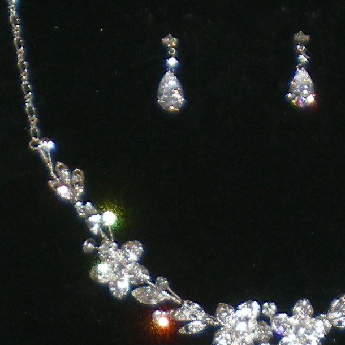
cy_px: 420
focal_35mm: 196
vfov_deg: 8.8
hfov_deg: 8.9
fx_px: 2210
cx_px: 190
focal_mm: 7.4
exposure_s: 1/60
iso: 50
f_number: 3.5
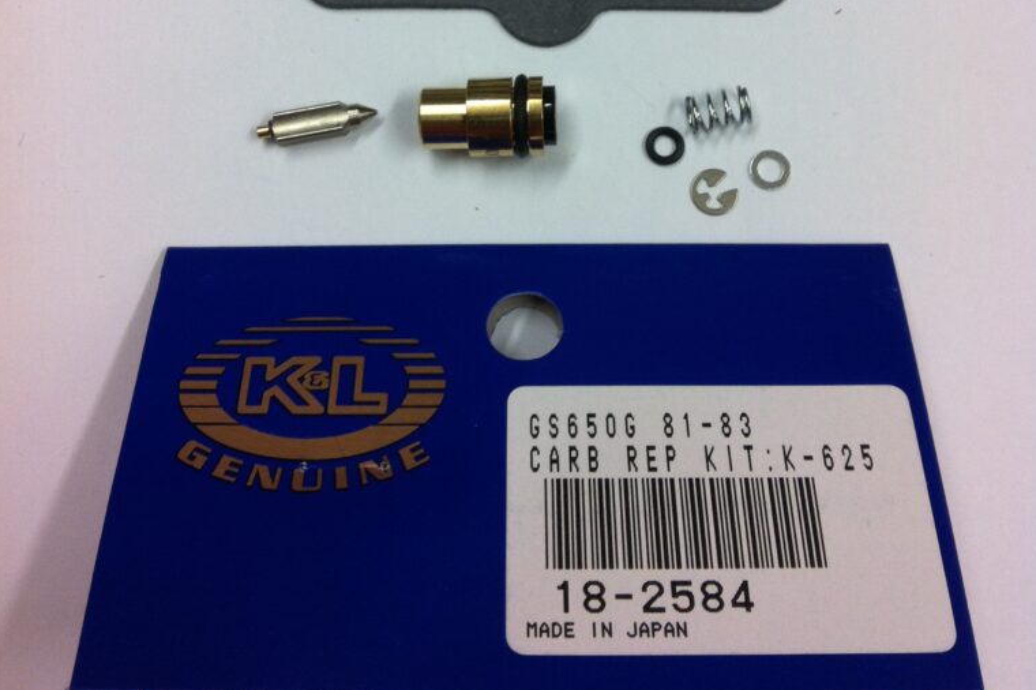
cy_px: 78
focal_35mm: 49
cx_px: 517
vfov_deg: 26.6
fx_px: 1409
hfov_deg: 40.4
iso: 80
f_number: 2.8
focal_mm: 3.85
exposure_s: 1/40
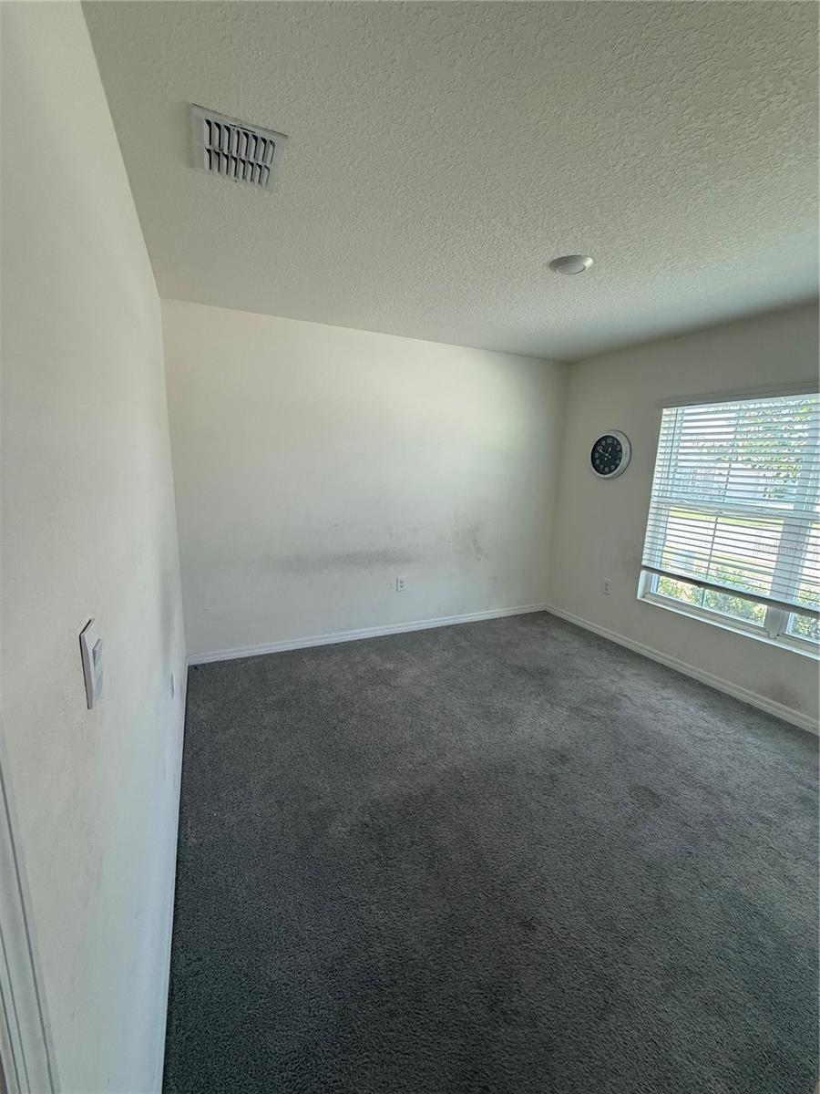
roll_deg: -1.8
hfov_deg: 85.7
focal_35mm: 14
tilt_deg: -11.0
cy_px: 547
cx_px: 410
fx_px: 442
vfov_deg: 102.1
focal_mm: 2.22
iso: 200
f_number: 2.2
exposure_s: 1/120
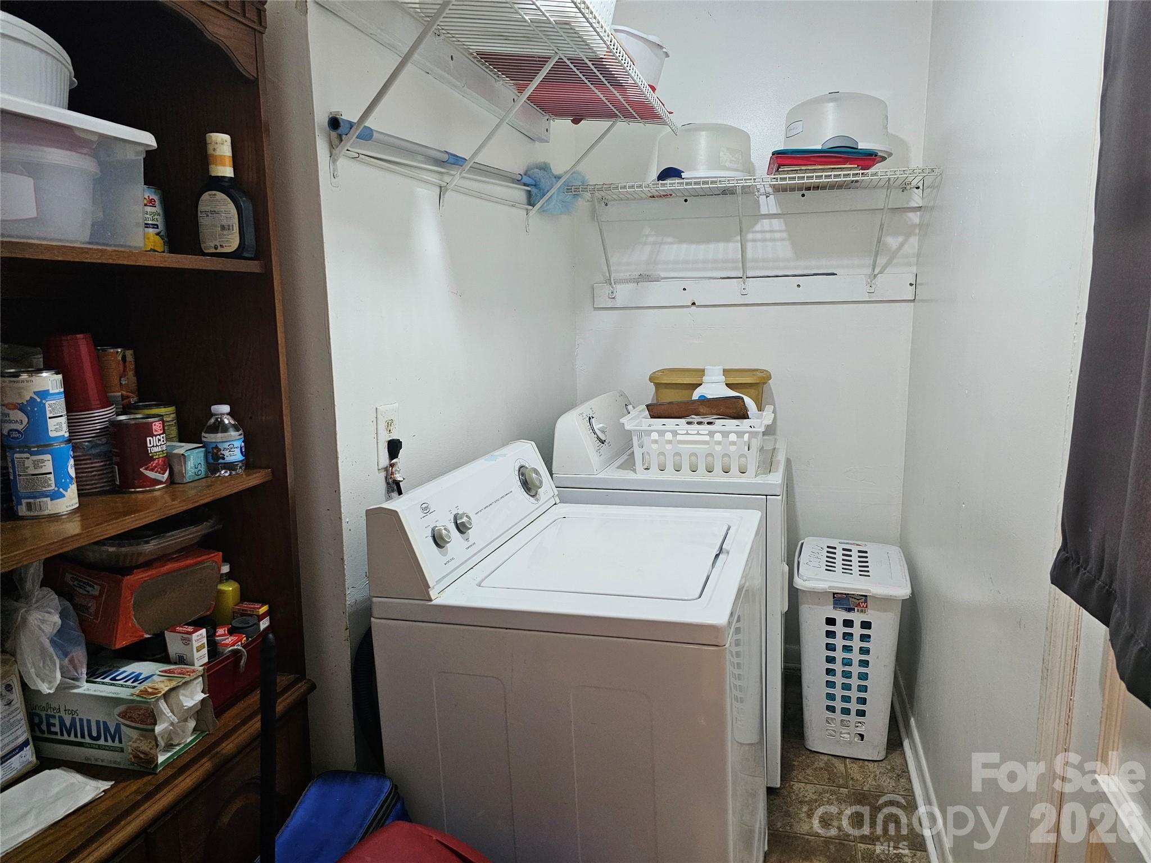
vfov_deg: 58.9
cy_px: 432
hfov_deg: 73.9
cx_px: 576
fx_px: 765
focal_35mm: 23
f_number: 1.7
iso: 640
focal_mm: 6.3
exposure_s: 1/120
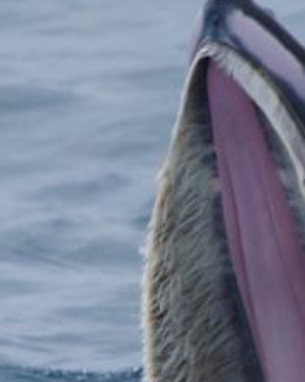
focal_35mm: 1964
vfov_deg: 1.0
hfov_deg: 0.8
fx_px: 22176
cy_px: 342
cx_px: 142
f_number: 8
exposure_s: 1/3200
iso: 800
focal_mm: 600
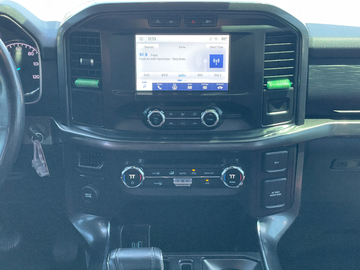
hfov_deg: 36.8
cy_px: 135
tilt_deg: -22.0
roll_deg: -0.5
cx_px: 180
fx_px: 541
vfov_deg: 28.0
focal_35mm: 52
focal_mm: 6
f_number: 2
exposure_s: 1/96
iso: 200
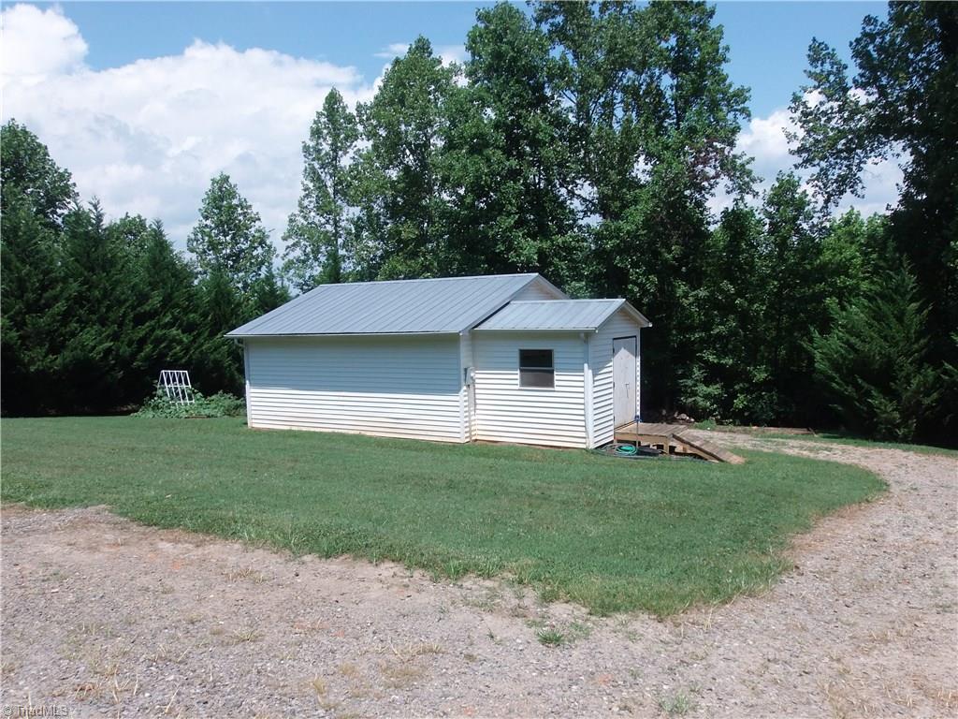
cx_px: 479
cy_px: 360
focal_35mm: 26
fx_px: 720
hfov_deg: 67.3
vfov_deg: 53.1
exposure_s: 1/250
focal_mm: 4.66
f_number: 7.5
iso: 100
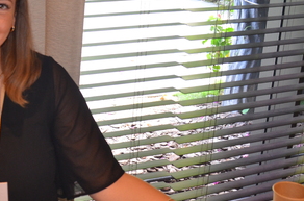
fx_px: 606
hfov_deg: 26.7
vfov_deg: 18.8
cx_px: 5
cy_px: 109
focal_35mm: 72
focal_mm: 20
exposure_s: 1/60
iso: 800
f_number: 3.5
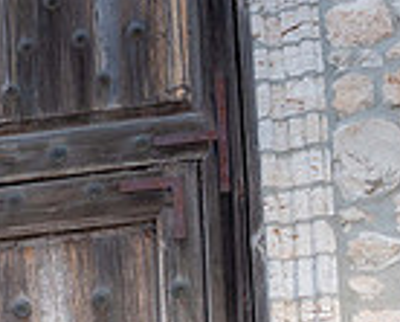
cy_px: 506
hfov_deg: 14.5
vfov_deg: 12.4
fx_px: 1400
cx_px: -299
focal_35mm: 118
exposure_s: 1/500
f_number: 2.8
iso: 125
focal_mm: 20
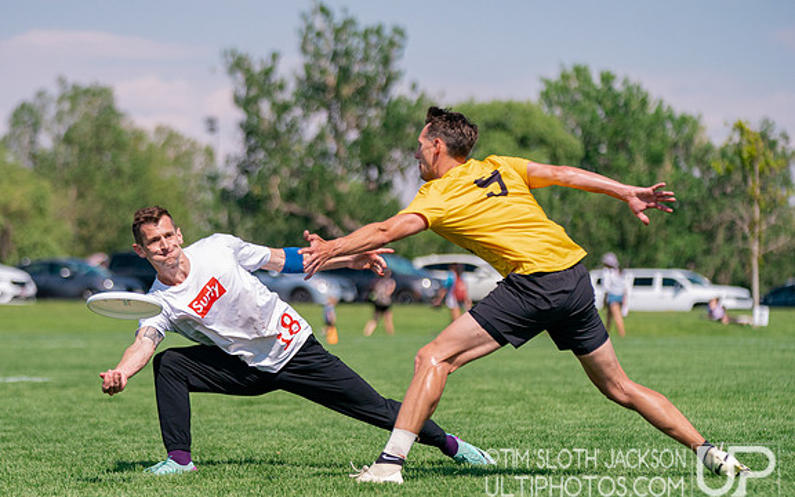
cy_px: 348
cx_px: 347
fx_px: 3987
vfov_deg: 7.1
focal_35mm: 184
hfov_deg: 11.4
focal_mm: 121
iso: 640
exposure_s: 1/12800
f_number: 2.8
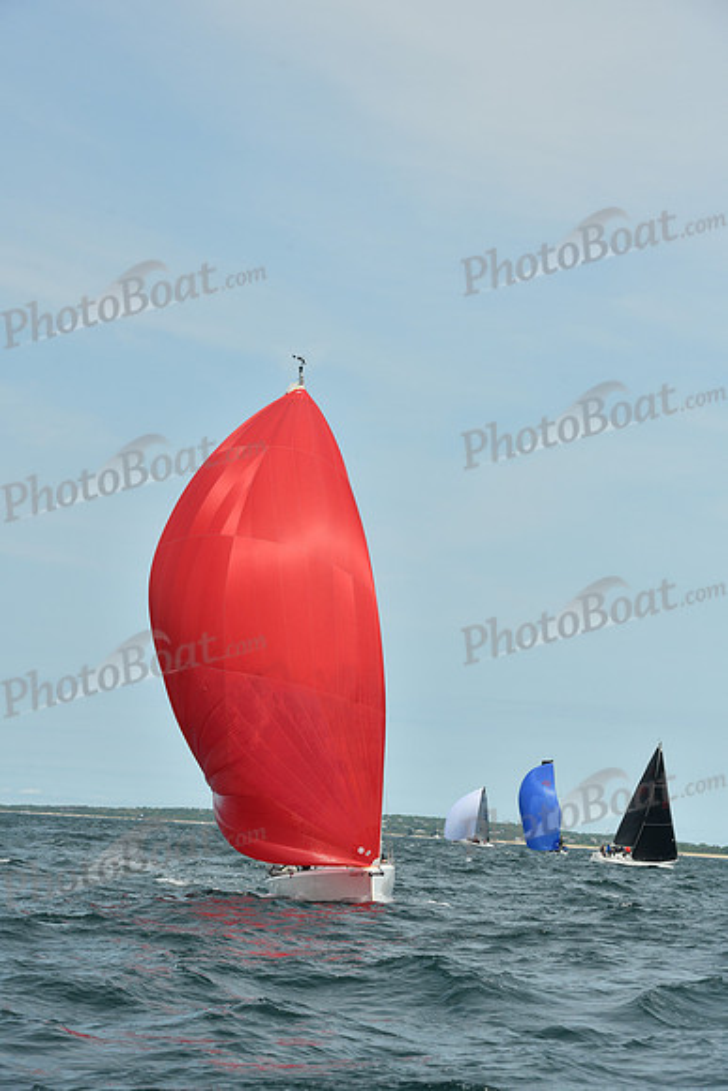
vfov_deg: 18.3
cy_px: 546
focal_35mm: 112
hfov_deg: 12.2
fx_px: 3395
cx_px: 364
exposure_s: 1/1250
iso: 320
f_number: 9
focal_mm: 112
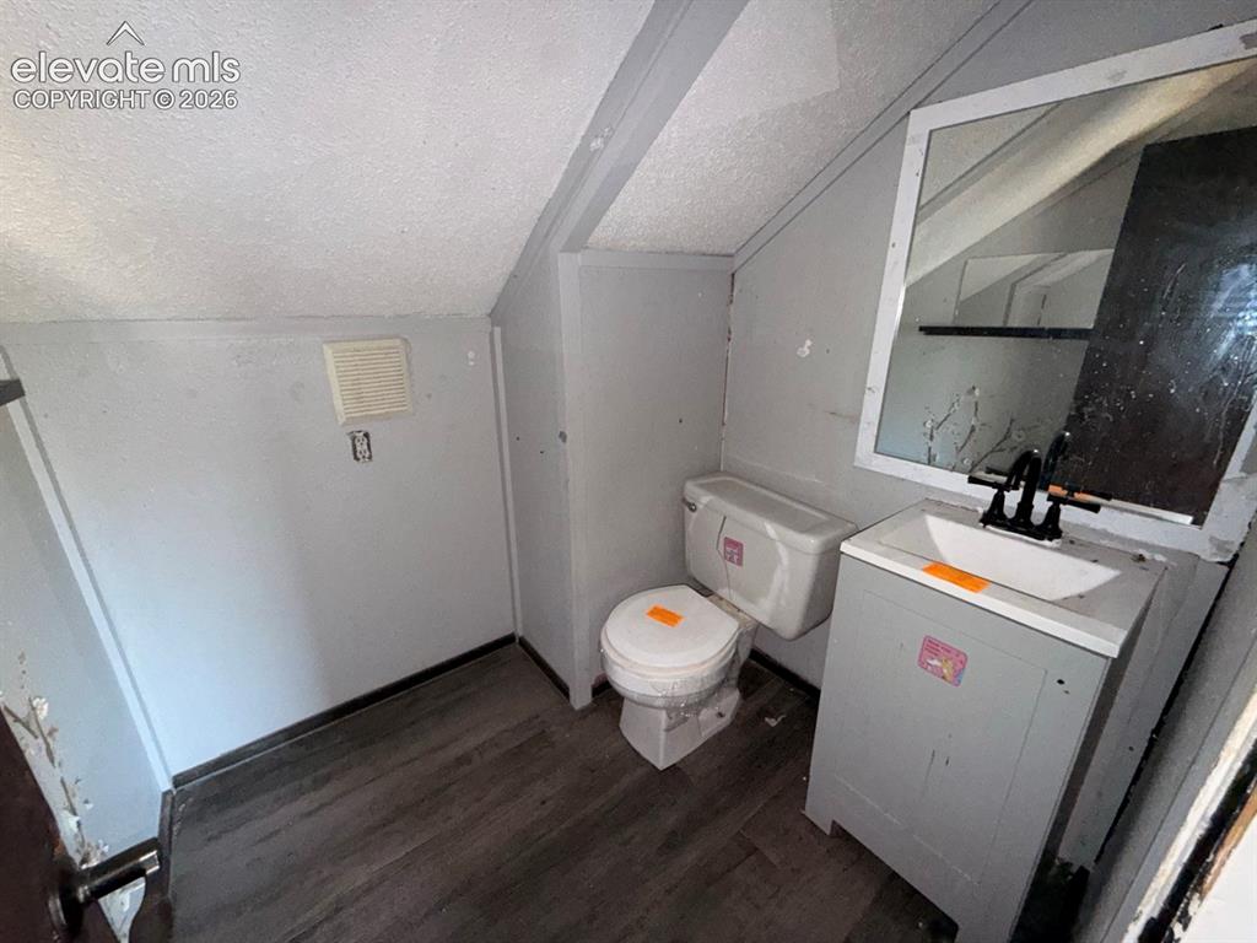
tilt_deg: -18.8
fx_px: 508
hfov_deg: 102.1
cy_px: 472
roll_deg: -0.2
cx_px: 628
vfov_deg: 85.7
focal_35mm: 14
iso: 250
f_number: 2.2
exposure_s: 1/52
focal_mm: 2.22
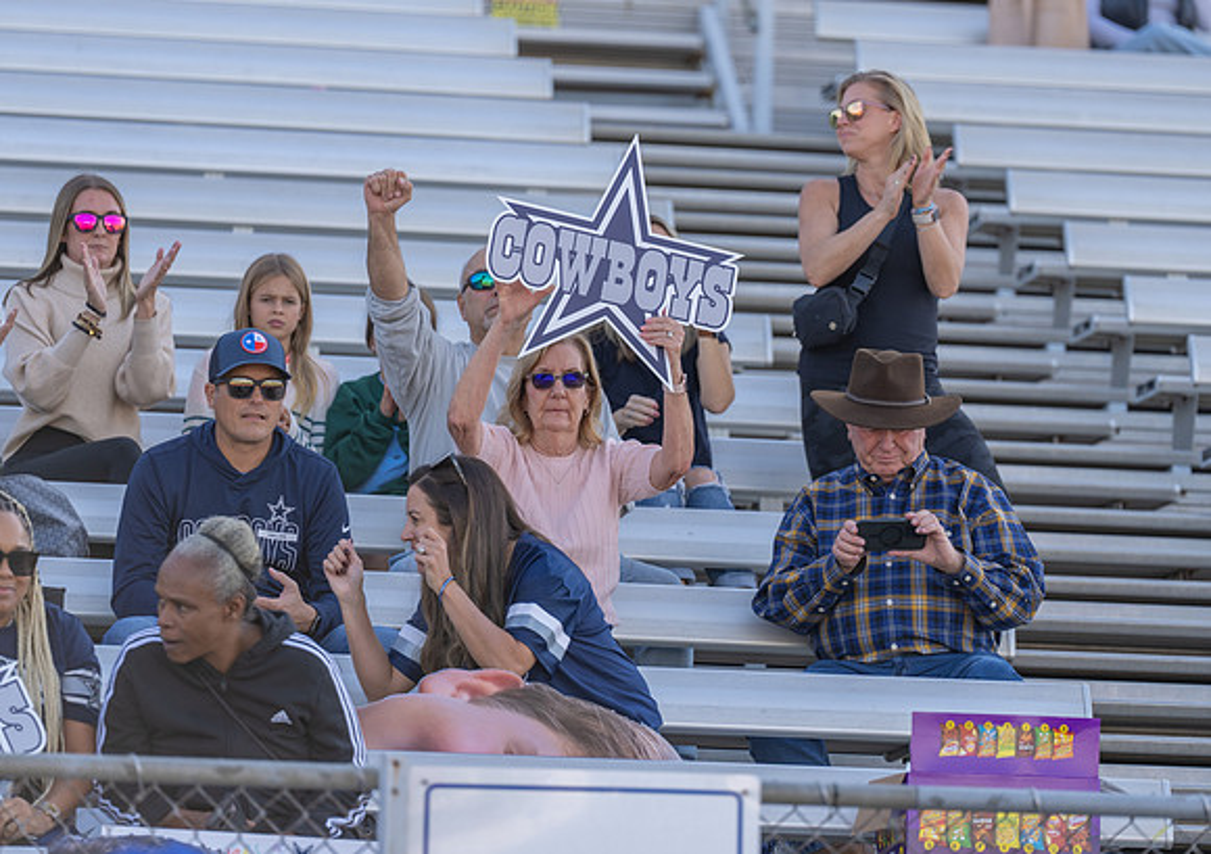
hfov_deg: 9.0
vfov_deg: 6.4
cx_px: 687
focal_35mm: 223
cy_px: 397
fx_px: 7652
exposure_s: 1/500
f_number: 3.2
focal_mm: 191
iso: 100
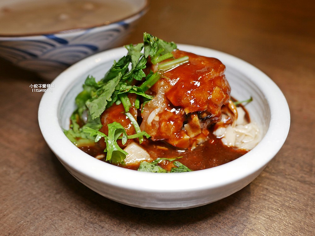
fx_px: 255
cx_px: 158
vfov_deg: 49.8
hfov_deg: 63.4
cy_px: 118
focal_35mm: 28
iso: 250
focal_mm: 14
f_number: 2.5
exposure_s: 1/60
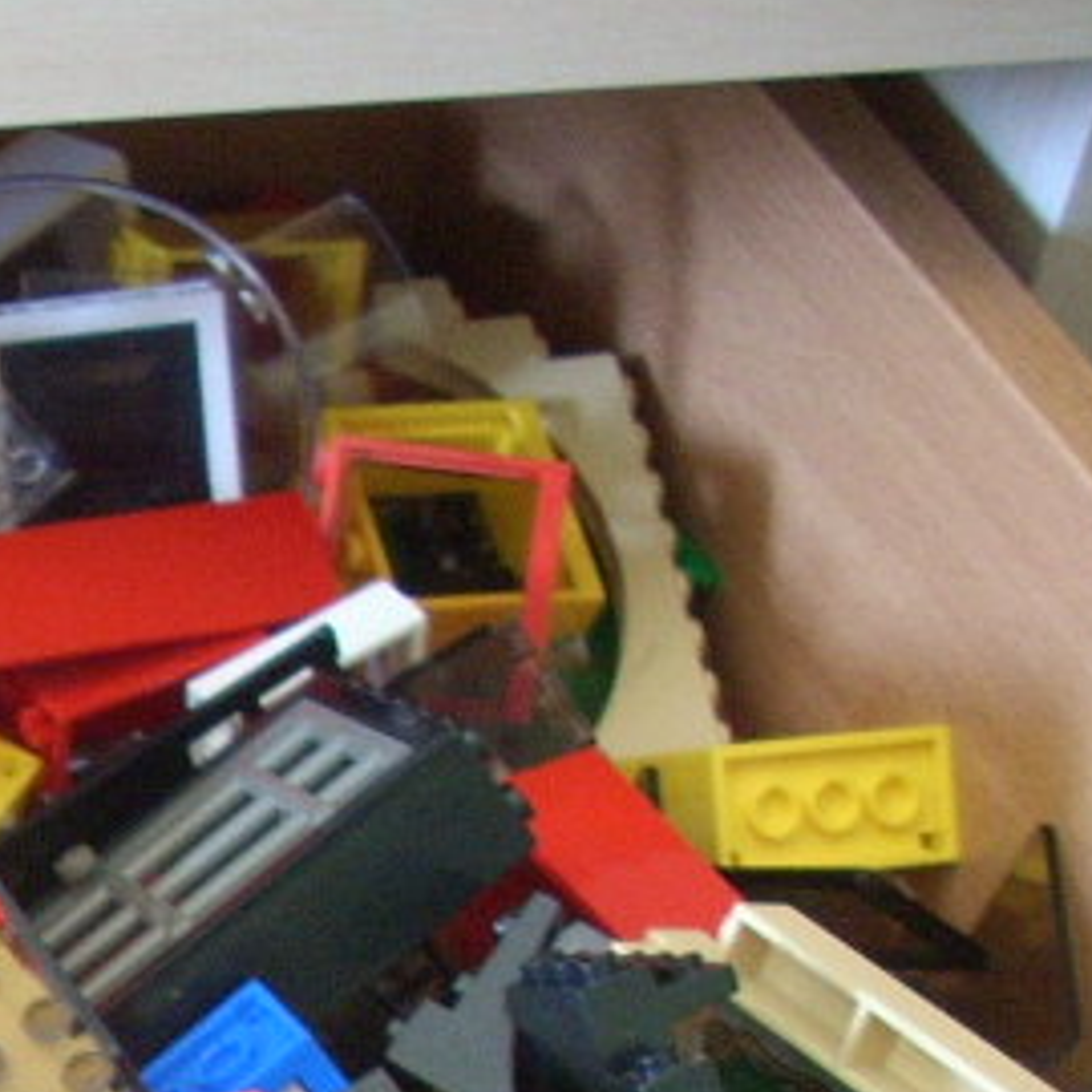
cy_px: 1391
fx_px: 4426
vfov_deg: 13.6
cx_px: -603
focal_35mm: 124
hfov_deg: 13.2
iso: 200
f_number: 2.8
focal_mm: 6.2
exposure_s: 1/10.8
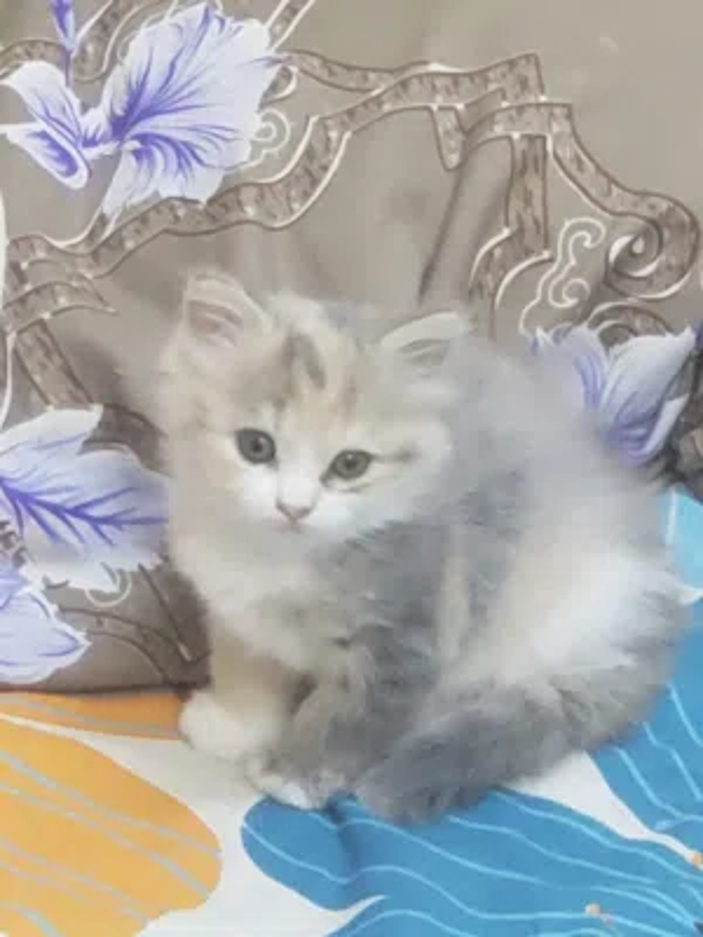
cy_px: 468
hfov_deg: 28.0
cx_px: 352
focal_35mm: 52
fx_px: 1408
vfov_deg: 36.8
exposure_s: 1/17
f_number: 2.4
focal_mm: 6
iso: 640
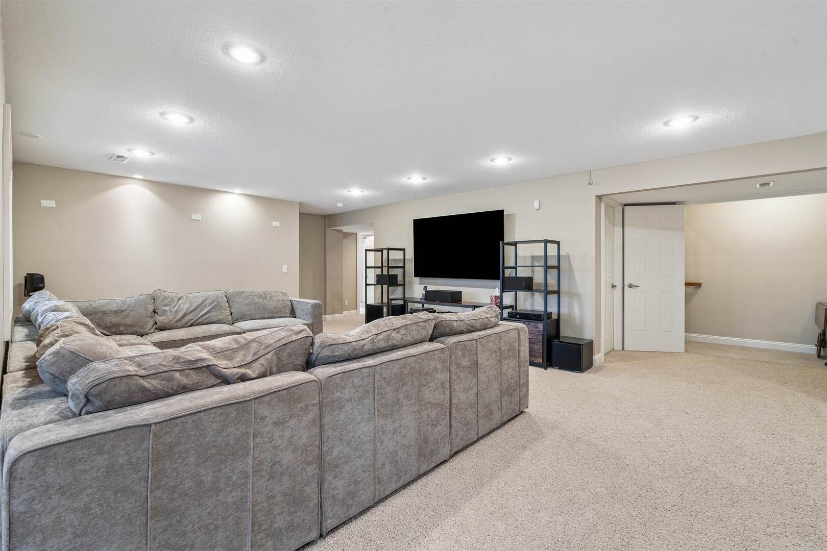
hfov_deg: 96.7
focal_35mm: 16
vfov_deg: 73.7
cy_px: 276
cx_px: 414
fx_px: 368
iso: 400
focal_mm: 16
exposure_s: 1/2.5
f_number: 9
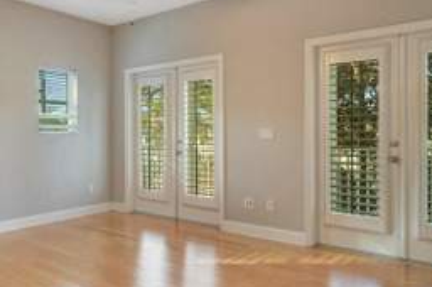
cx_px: 160
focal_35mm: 30
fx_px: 360
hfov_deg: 61.1
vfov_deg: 43.5
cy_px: 132
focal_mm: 16
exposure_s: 1/80
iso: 6400
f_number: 4
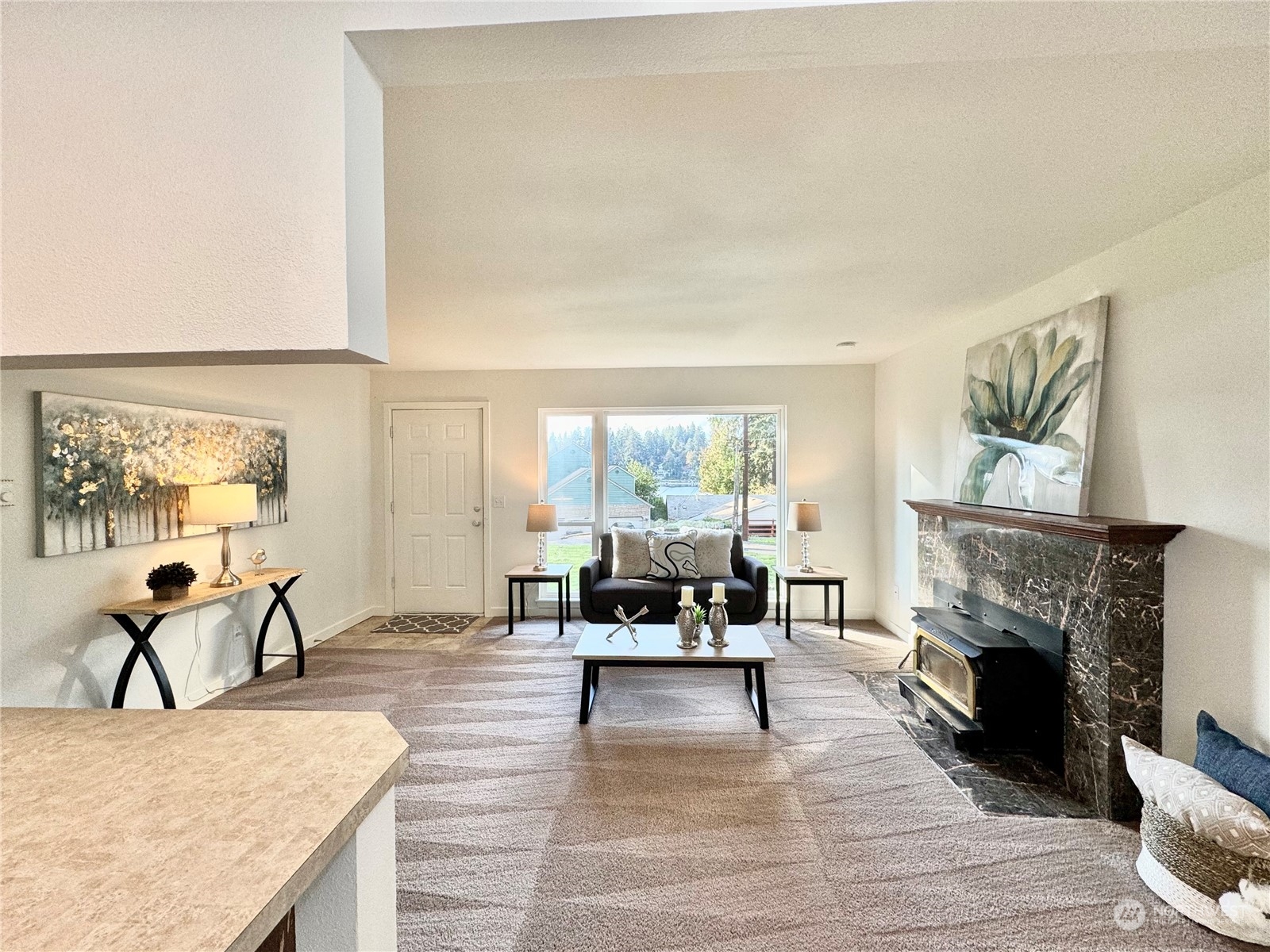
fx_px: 514
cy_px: 476
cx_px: 635
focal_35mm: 14
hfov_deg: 102.1
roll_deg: +0.1
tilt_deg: -2.0
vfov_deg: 85.7
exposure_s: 1/120
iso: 100
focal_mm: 2.22
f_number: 2.2
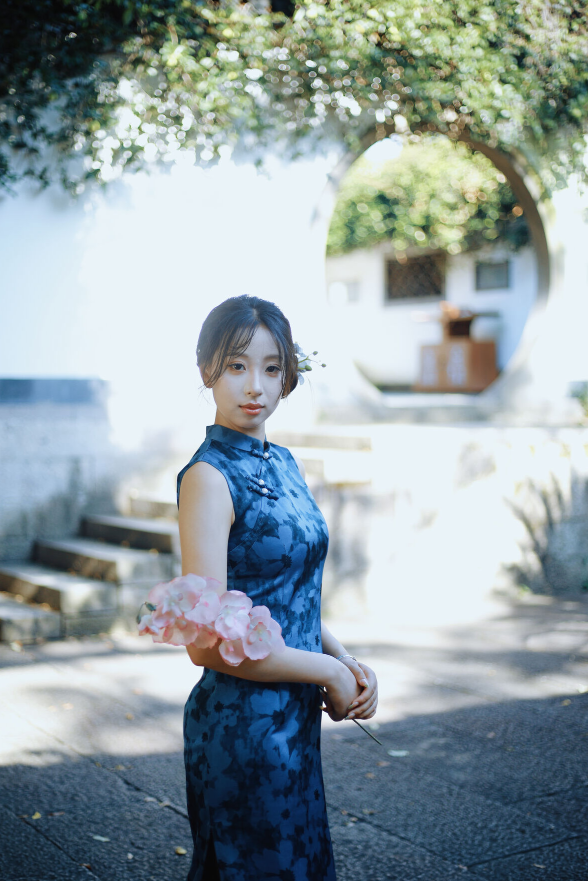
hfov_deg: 27.0
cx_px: 290
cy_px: 449
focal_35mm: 50
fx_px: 1225
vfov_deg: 39.6
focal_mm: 50
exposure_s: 1/250
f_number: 1.8
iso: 125
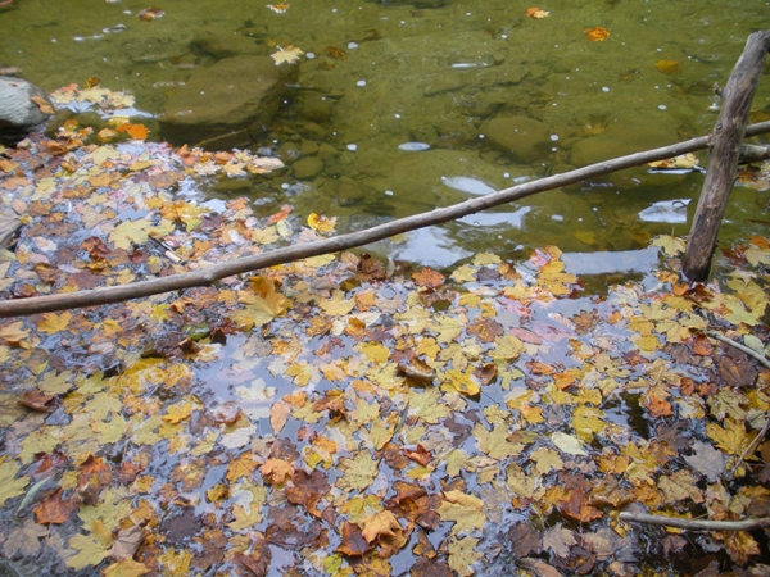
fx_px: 801
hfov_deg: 51.4
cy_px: 288
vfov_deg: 39.7
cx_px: 385
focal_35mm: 36
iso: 142
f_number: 3.5
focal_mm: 6.3
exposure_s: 1/59.2
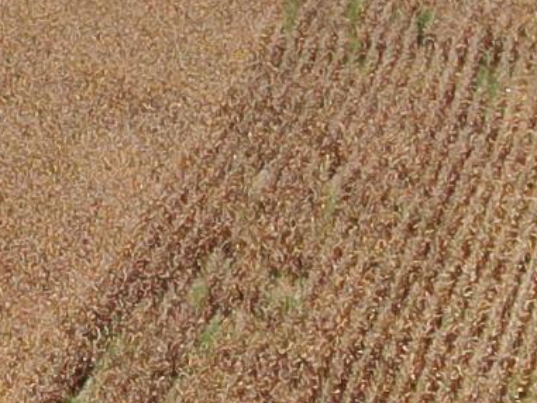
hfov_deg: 9.2
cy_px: -90
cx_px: -834
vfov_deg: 7.8
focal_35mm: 189
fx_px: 2933
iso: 100
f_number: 2.8
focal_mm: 4.39
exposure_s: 1/1250
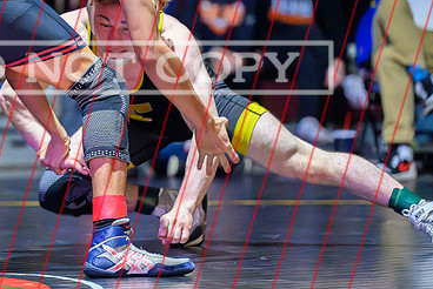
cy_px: 73
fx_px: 3274
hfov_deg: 7.6
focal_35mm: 272
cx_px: 112
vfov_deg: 5.1
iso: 25600
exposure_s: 1/800
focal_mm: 155
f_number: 2.8
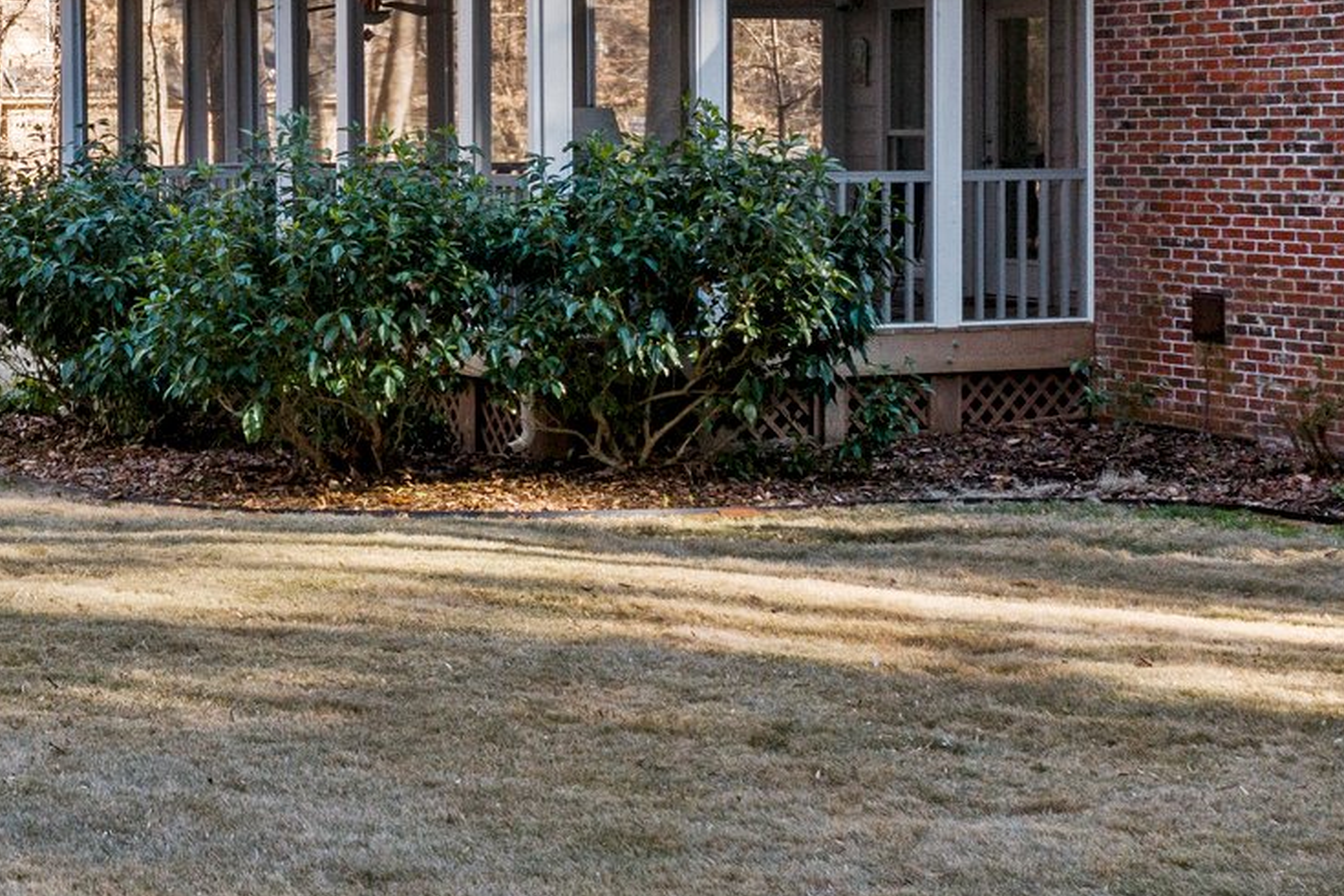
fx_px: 2912
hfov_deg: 25.2
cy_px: 247
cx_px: 133
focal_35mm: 78
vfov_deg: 17.4
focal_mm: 10.26
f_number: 4.5
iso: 100
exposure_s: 1/160
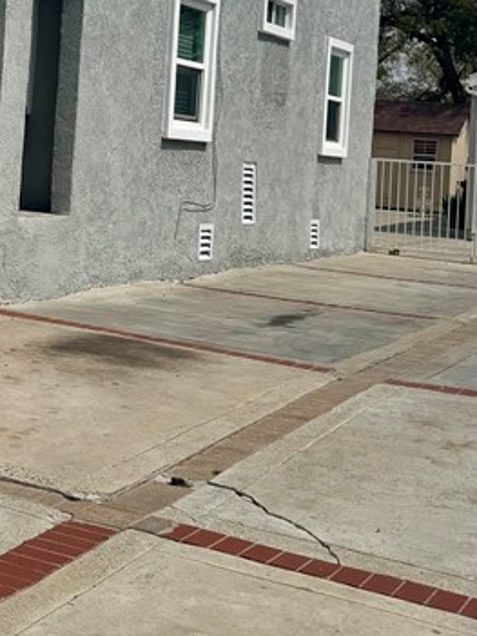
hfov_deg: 19.4
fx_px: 1287
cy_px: 103
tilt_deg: +2.7
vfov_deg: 27.1
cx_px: -145
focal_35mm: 70
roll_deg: -3.6
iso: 80
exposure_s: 1/9009
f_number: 1.78
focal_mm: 6.76
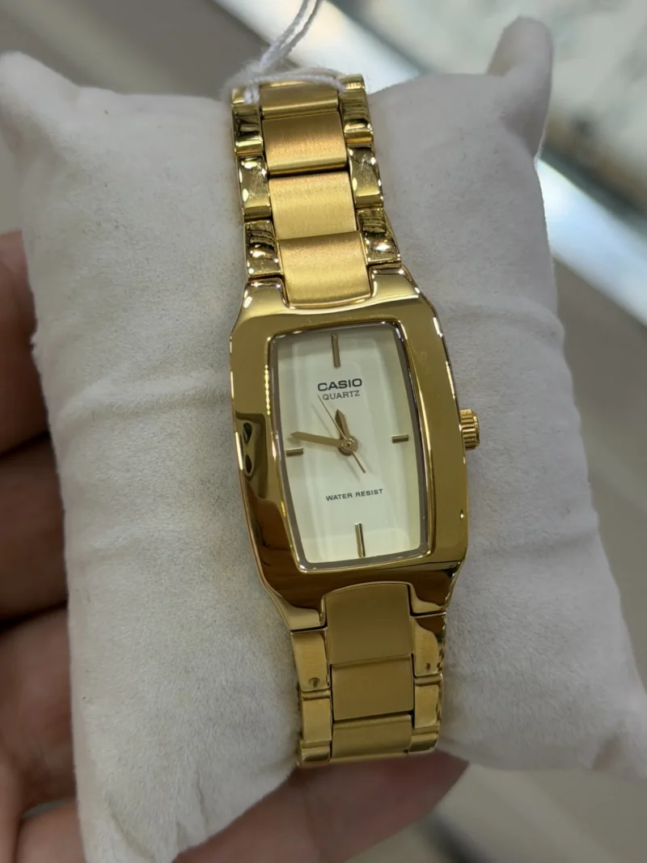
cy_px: 432
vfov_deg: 39.7
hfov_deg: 30.3
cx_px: 324
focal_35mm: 48
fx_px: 1196
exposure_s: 1/646
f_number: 1.78
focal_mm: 6.76
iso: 64
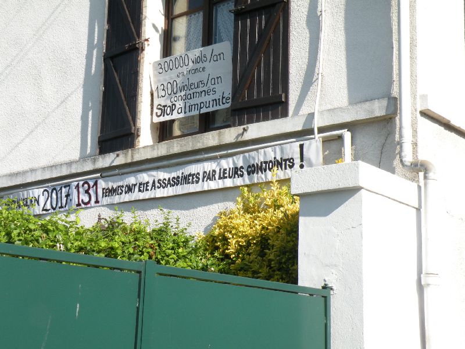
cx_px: 232
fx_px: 752
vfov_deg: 26.1
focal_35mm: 56
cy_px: 174
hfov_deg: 34.3
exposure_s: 1/125
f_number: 8
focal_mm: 9.8
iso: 100
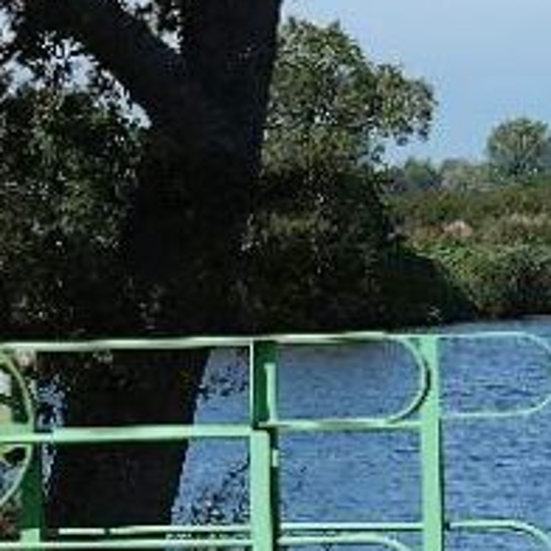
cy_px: 458
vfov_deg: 5.4
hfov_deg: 5.3
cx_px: -382
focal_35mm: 324
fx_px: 5835
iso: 200
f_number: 6.3
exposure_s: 1/800
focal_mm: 35
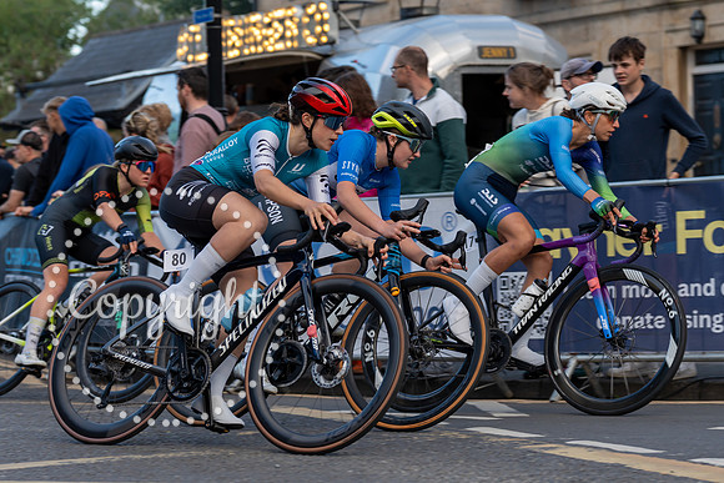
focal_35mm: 104
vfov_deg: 13.2
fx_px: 2094
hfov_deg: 19.6
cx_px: 332
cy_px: 200
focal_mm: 77
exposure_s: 1/1000
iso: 320
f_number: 3.2
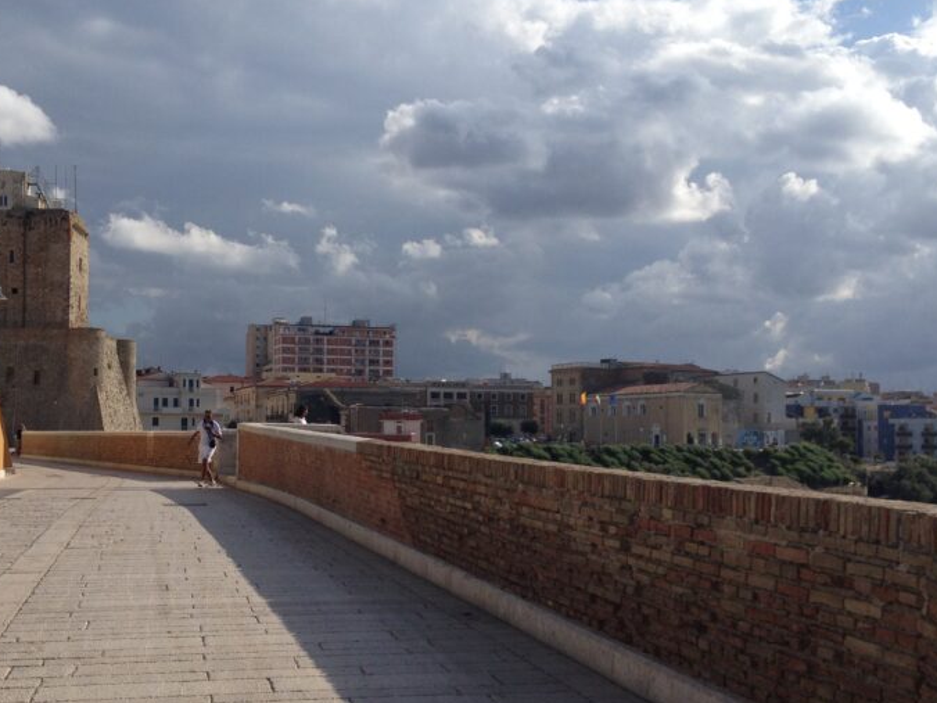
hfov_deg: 36.1
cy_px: 409
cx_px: 378
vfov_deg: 27.5
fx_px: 1435
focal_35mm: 53
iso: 50
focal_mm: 4.28
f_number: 2.4
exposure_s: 1/2907
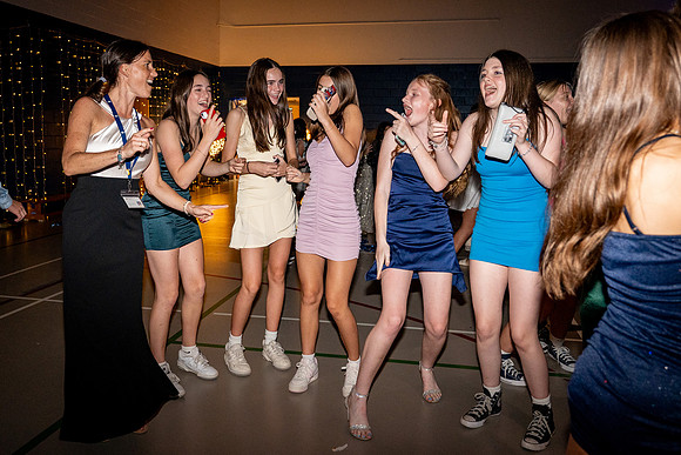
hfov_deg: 56.7
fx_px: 630
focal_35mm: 33
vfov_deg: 39.5
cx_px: 314
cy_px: 183
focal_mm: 24
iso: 1250
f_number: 4
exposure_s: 1/100
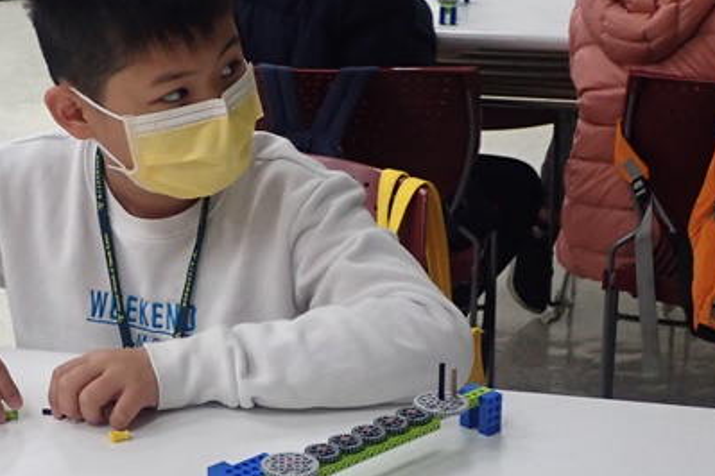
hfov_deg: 23.8
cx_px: 124
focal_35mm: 84
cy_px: 226
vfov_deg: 16.3
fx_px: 1668
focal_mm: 7.86
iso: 400
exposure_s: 1/100
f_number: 2.9
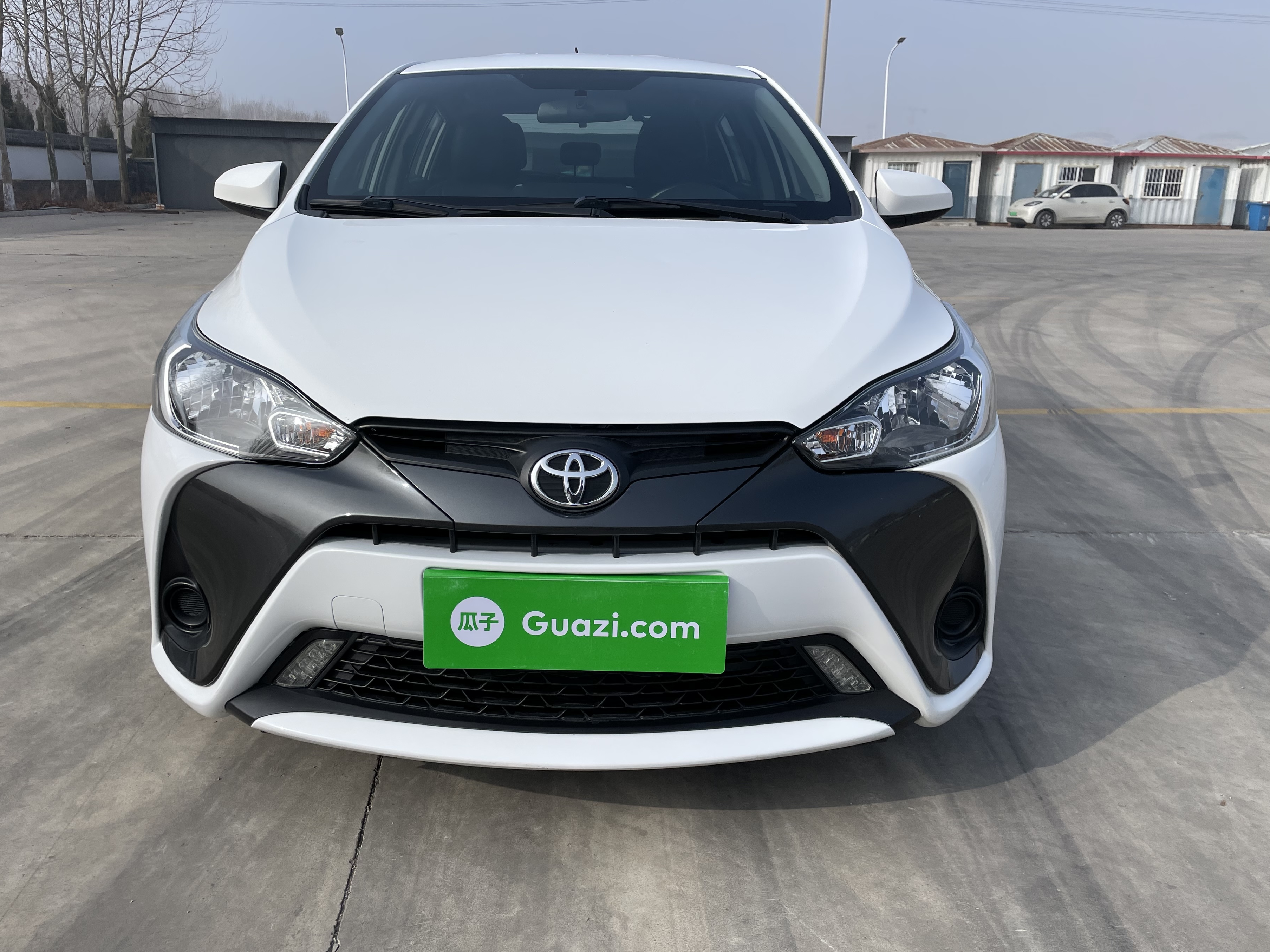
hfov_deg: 61.6
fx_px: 1064
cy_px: 489
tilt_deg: -15.5
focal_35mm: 29
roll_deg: +0.3
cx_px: 582
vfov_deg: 48.2
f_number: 1.6
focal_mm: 4.2
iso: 32
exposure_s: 1/4000
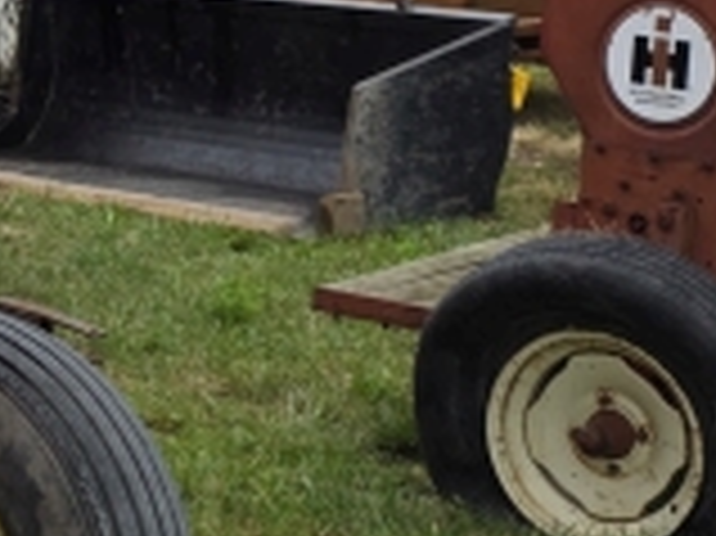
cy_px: 68
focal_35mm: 148
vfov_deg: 10.0
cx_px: -423
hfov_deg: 12.5
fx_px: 3059
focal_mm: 6.3
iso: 80
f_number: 1.7
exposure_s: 1/1593
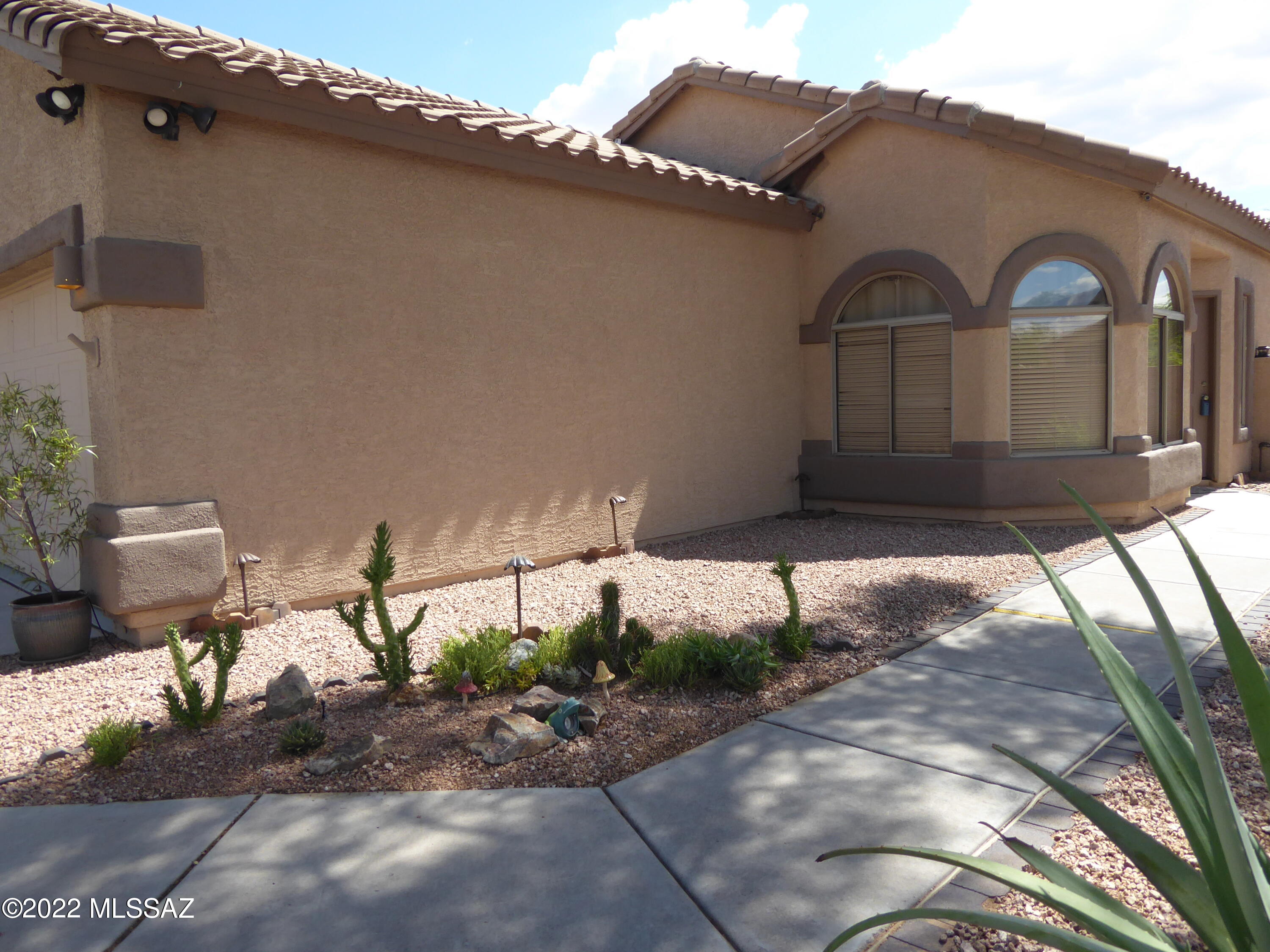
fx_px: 917
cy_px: 476
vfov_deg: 54.9
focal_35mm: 25
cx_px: 635
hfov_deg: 69.4
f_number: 3.3
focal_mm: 4.3
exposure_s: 1/400
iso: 80
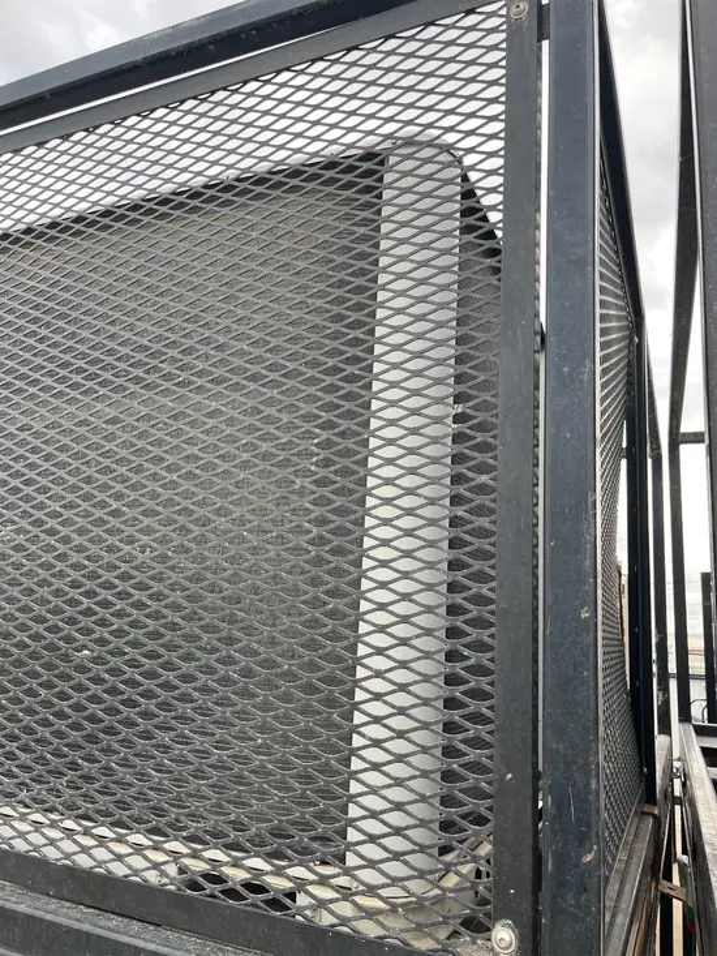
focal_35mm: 26
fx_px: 718
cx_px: 358
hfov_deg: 53.1
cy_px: 478
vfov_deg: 67.3
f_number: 1.6
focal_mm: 5.1
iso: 50
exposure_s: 1/273
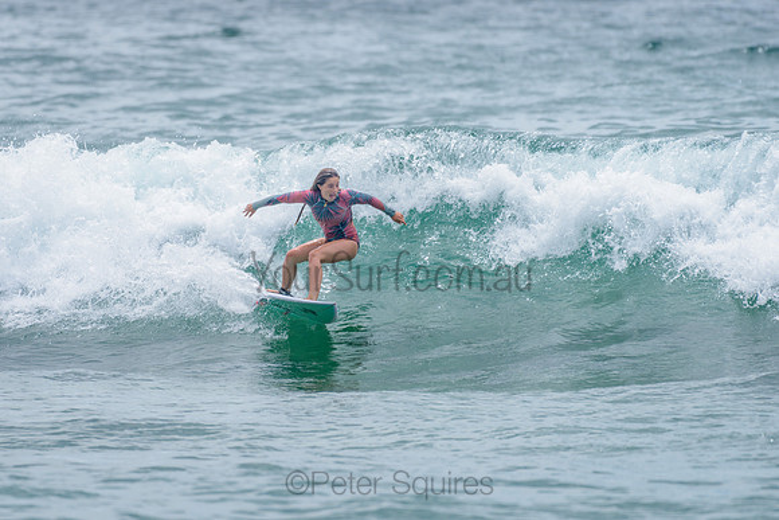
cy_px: 201
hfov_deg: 3.4
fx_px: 13269
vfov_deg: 2.2
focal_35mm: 613
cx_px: 301
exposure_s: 1/2000
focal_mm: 500
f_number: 5.6
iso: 220
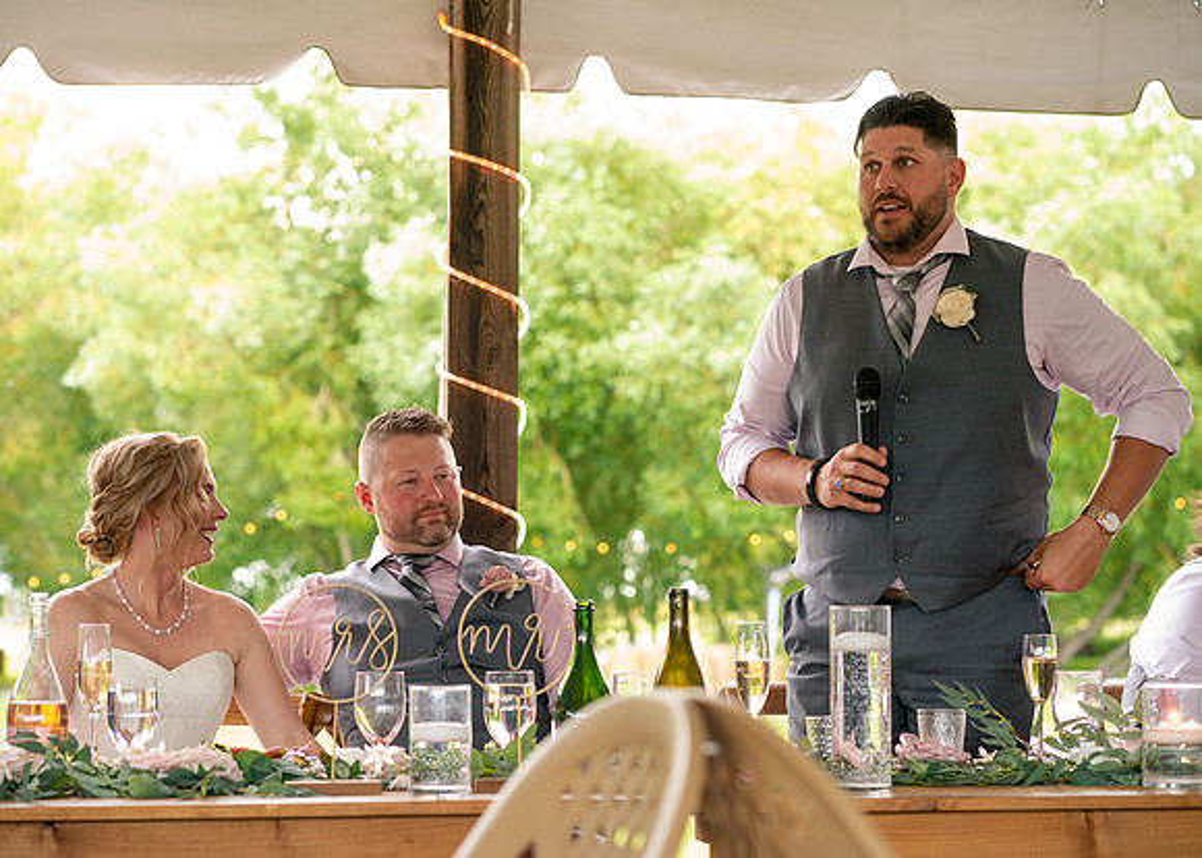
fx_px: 3228
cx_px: 551
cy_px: 403
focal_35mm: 95
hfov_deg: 21.1
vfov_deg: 15.1
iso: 2500
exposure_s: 1/160
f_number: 4
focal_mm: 85
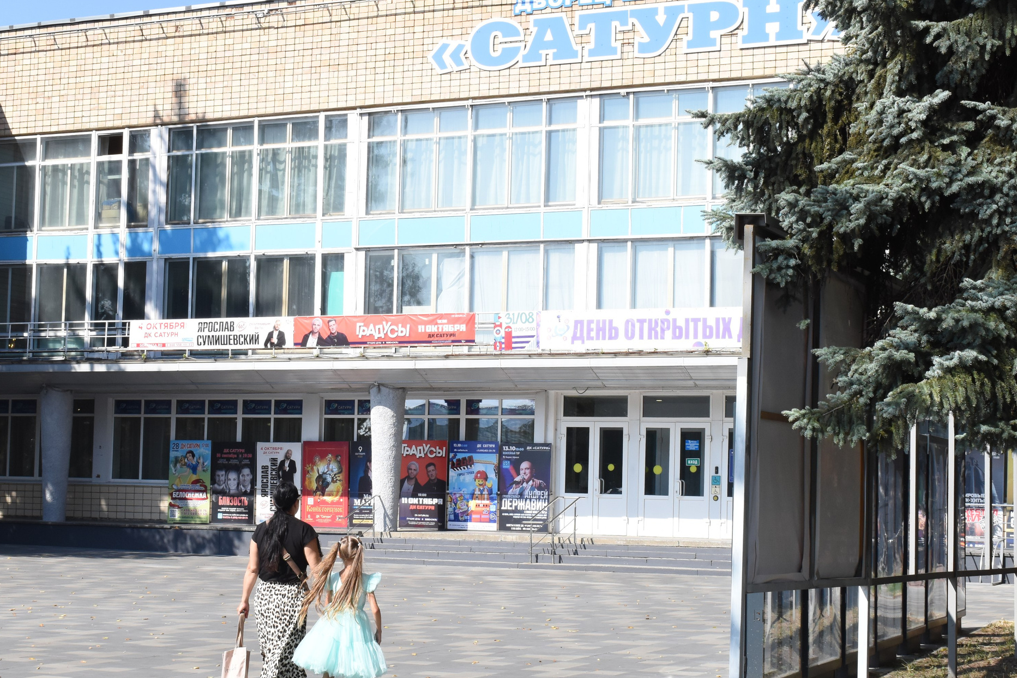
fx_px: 1978
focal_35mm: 70
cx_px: 460
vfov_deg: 19.5
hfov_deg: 28.8
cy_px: 389
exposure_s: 1/640
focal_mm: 34
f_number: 13
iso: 800
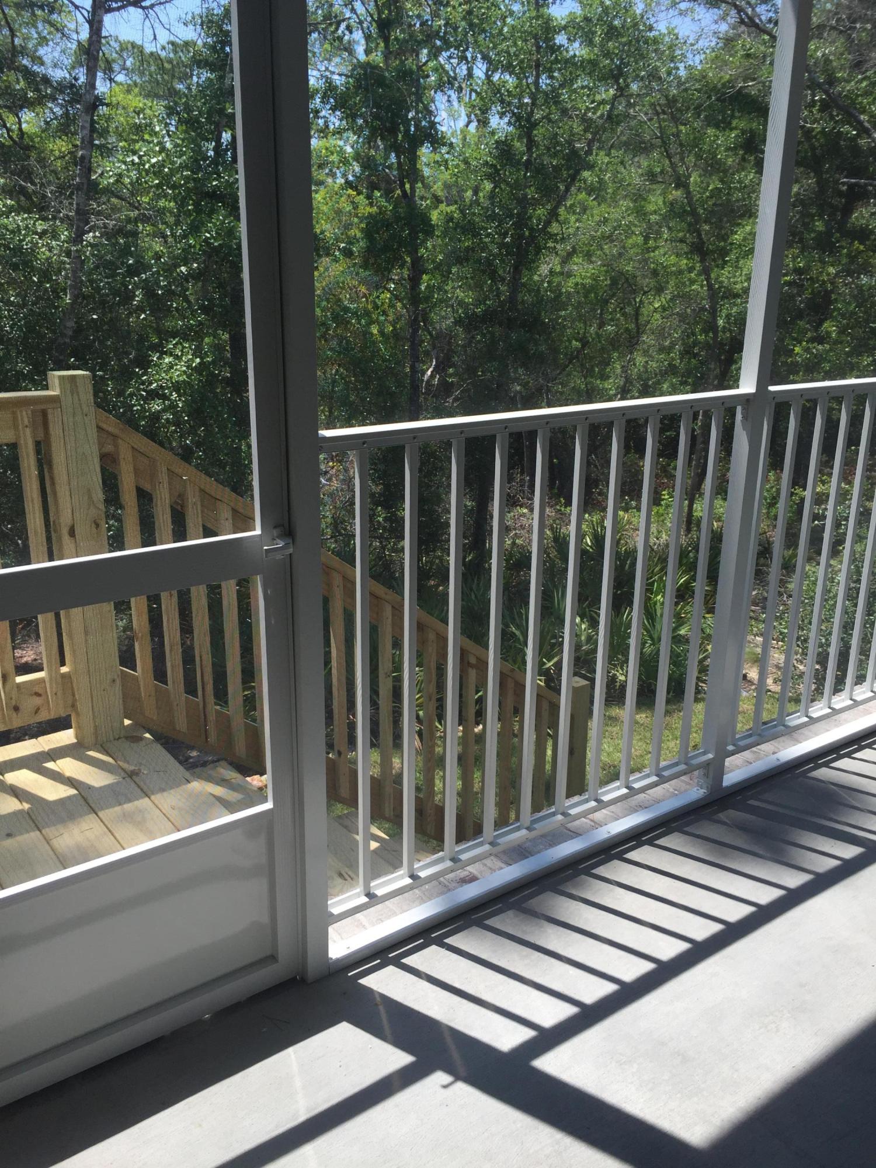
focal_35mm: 29
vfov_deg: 61.7
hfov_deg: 48.2
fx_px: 979
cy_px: 584
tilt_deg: -16.2
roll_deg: -0.8
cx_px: 438
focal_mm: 4.15
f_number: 2.2
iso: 32
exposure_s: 1/659
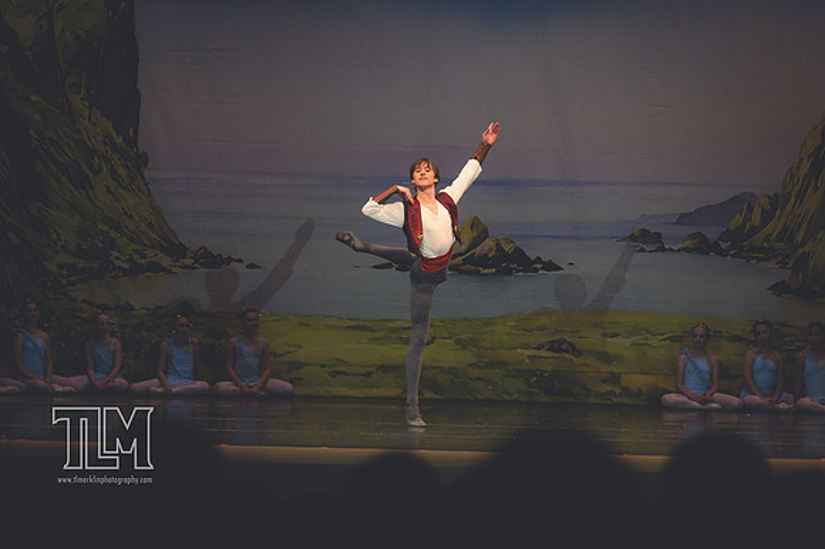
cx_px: 412
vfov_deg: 7.6
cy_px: 274
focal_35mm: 180
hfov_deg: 11.4
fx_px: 4122
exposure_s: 1/500
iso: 640
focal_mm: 120
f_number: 2.8
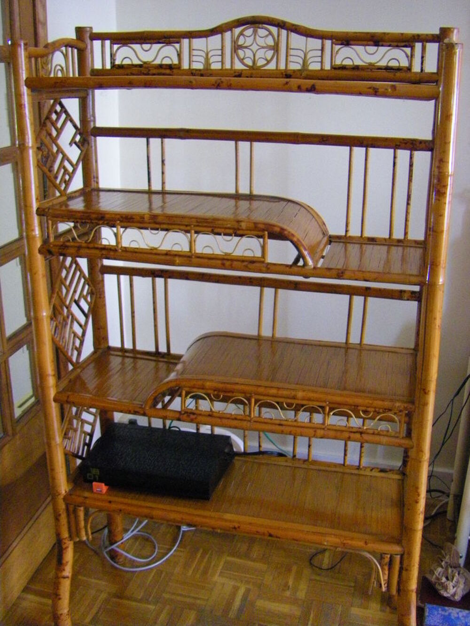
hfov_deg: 37.7
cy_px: 313
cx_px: 235
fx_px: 688
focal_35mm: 38
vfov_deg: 49.0
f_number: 3.5
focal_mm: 6.3
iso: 800
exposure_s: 1/15
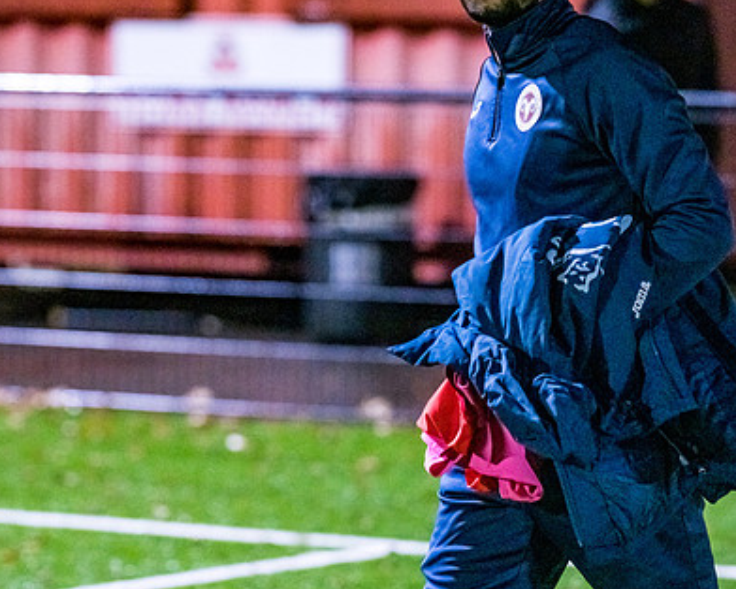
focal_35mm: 274
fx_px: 5970
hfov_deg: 7.1
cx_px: 362
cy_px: 340
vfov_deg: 5.6
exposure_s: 1/640
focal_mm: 135
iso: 8000
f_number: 2.5
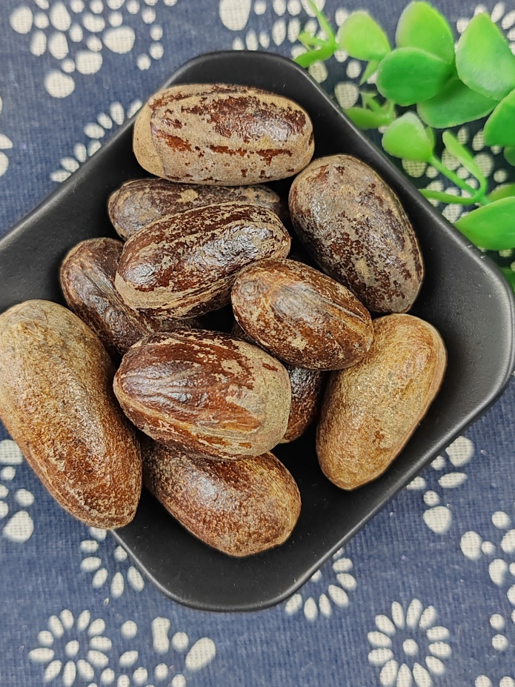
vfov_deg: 49.0
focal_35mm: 38
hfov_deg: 37.7
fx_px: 754
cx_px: 238
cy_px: 331
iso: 800
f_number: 1.8
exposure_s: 1/100
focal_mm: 6.14
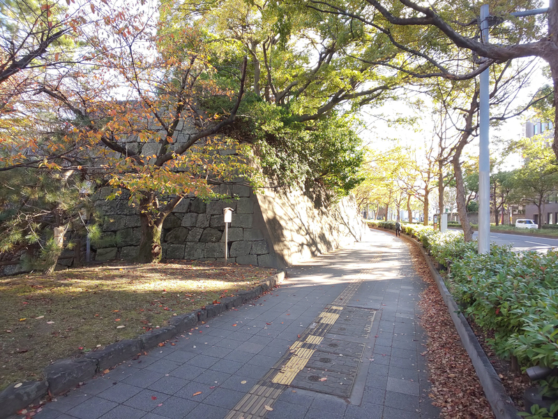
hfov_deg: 81.7
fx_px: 322
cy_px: 210
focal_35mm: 20
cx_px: 279
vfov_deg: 66.0
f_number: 1.94
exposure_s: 1/100
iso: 43
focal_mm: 3.45
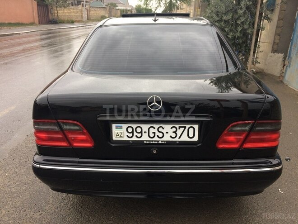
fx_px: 250
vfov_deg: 48.2
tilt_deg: -21.9
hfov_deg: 61.7
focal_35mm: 29
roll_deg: -2.3
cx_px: 149
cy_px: 112
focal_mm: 4.15
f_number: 2.2
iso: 40
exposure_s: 1/100
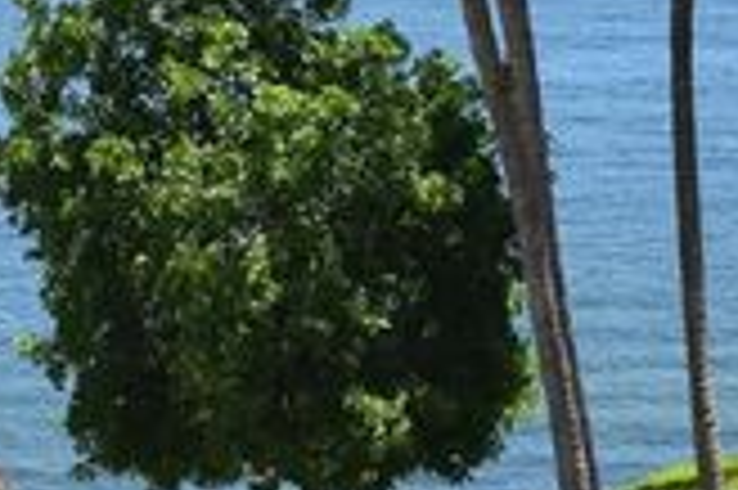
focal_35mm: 211
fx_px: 4321
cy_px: -108
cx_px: 144
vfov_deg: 6.5
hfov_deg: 9.7
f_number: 10
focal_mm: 36
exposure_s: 1/400
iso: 200
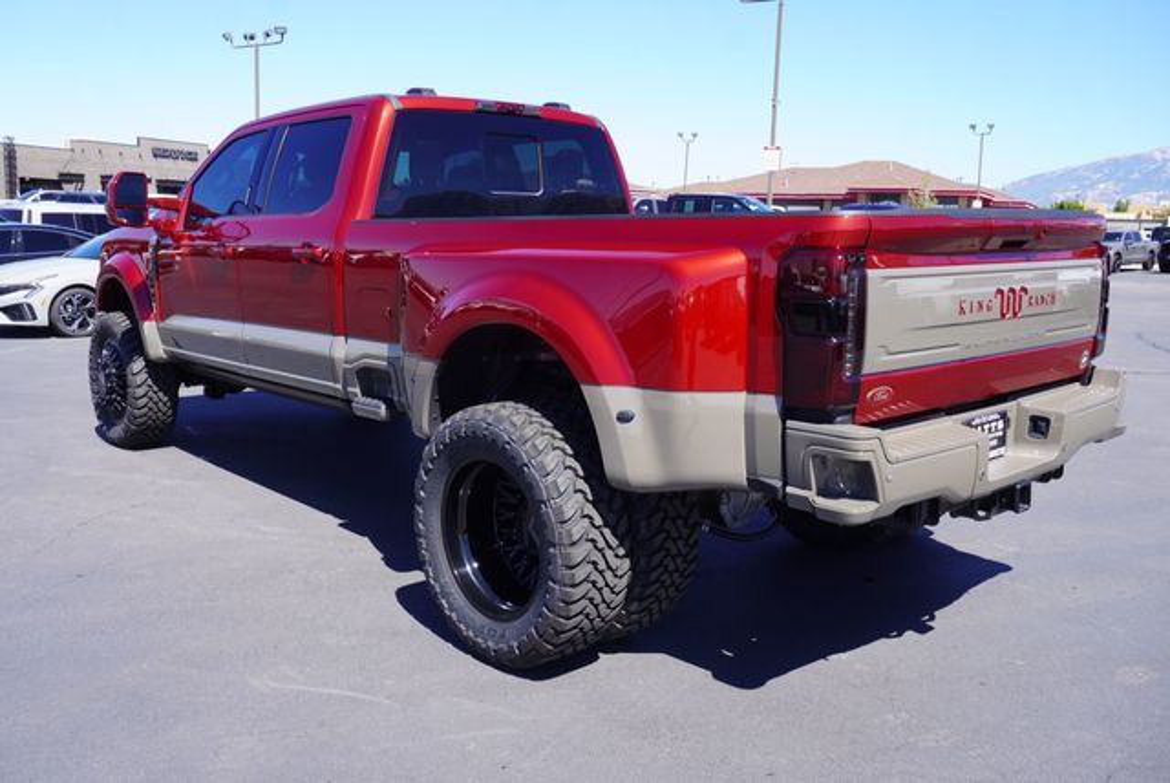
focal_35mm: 32
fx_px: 1025
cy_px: 392
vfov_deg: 41.8
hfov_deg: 59.4
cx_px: 585
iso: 100
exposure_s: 1/125
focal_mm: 21
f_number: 8
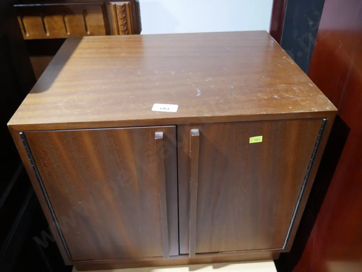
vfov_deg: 49.8
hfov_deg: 63.4
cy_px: 136
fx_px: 293
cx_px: 181
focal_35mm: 28
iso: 1600
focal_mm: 14
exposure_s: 1/60
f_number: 3.5
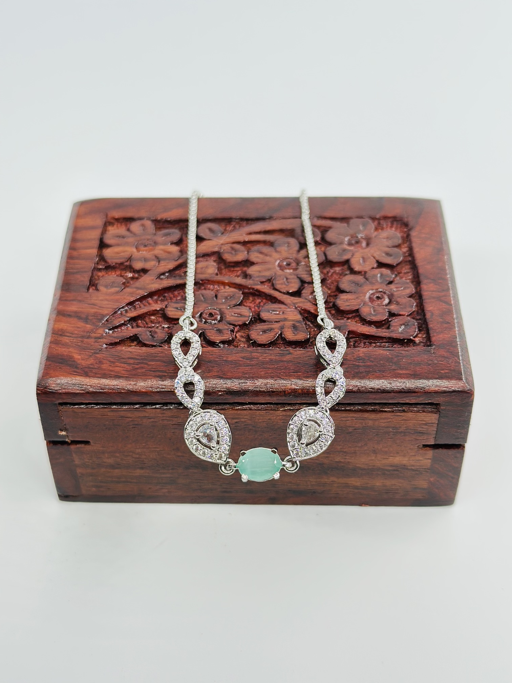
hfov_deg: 30.3
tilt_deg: -44.5
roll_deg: -0.5
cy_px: 342
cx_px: 256
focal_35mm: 48
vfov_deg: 39.7
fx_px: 947
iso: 80
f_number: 1.78
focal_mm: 6.86
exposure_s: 1/360
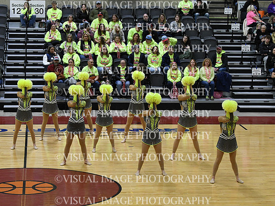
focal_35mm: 115
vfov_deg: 12.9
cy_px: 103
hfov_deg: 17.1
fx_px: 914
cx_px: 133
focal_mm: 70
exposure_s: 1/500
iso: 4000
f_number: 4
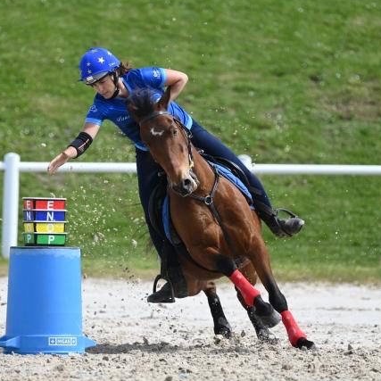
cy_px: 178
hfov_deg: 2.8
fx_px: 7932
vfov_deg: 2.8
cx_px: 150
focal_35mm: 637
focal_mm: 400
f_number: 5.6
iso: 400
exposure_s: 1/1250
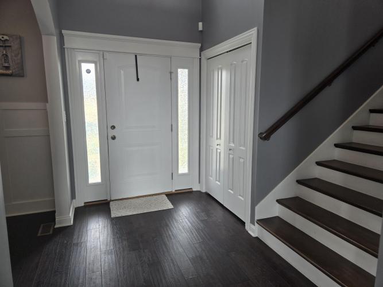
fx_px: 254
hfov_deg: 73.9
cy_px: 144
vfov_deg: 58.9
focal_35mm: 23
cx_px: 192
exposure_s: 1/120
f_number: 1.8
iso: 50
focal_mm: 5.4
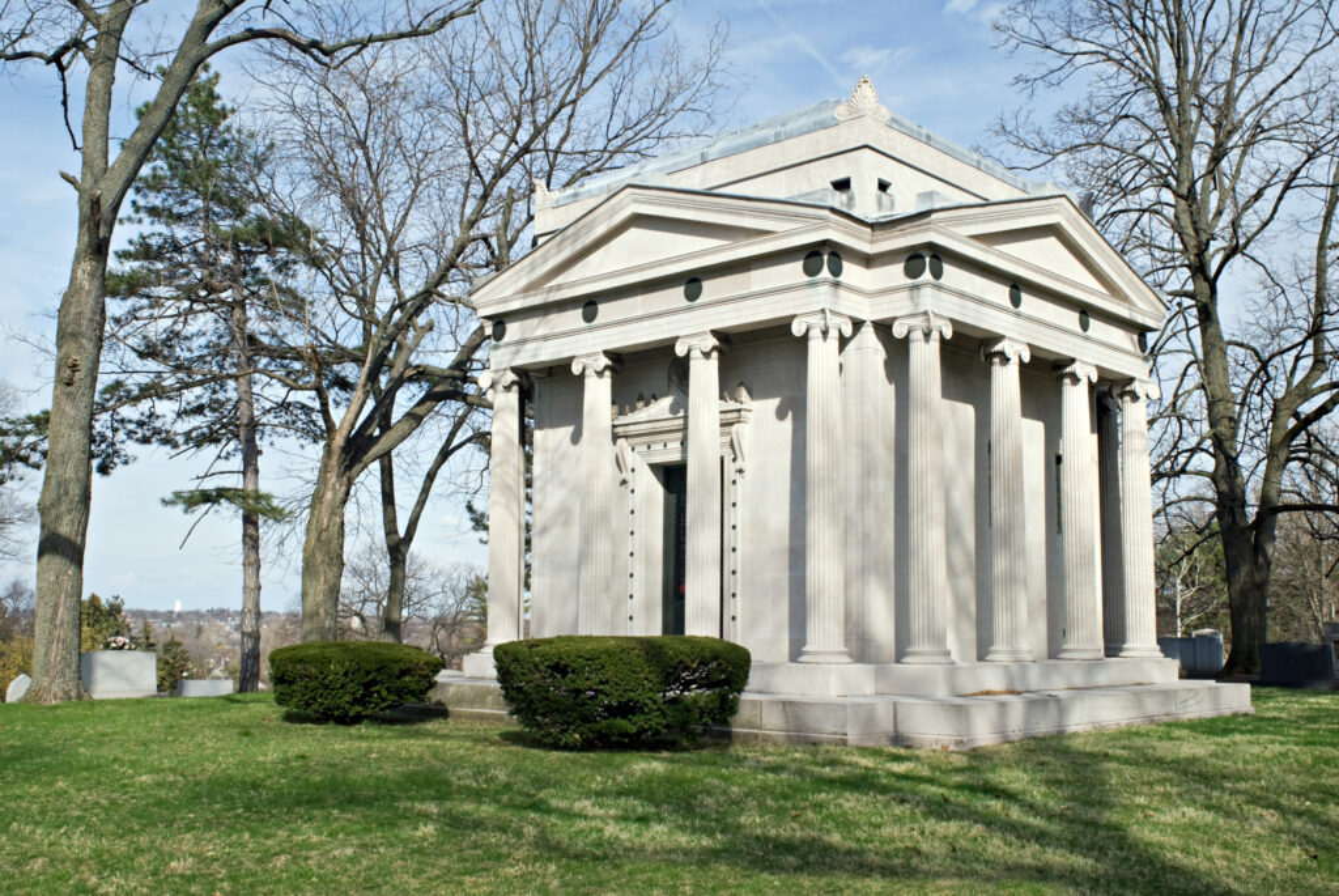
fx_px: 1340
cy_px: 448
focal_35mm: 36
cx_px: 670
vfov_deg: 37.0
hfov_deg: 53.1
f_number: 8
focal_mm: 24
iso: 200
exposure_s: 1/640
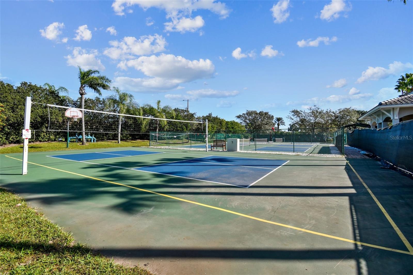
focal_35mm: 15
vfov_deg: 77.3
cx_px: 206
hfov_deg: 100.4
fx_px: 172
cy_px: 138
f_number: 7.1
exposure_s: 1/160
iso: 100
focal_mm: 10
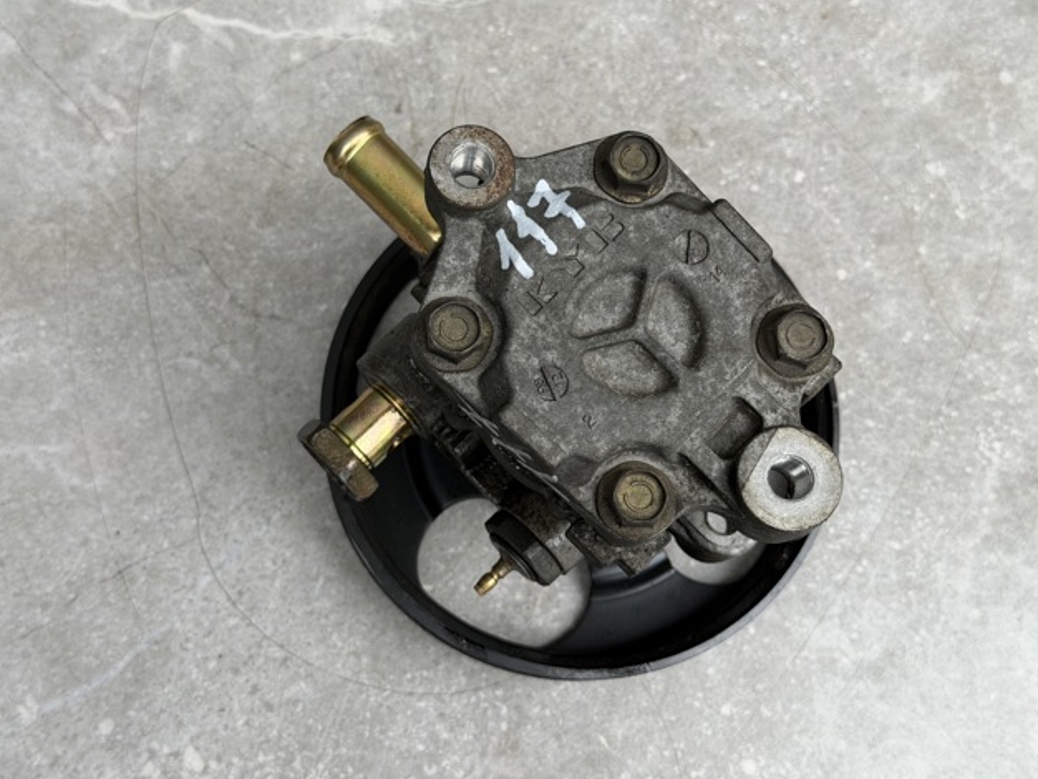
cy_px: 390
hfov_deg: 38.9
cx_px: 524
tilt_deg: -76.0
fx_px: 1470
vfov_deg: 29.7
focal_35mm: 49
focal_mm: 6.76
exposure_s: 1/450
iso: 64
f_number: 1.78
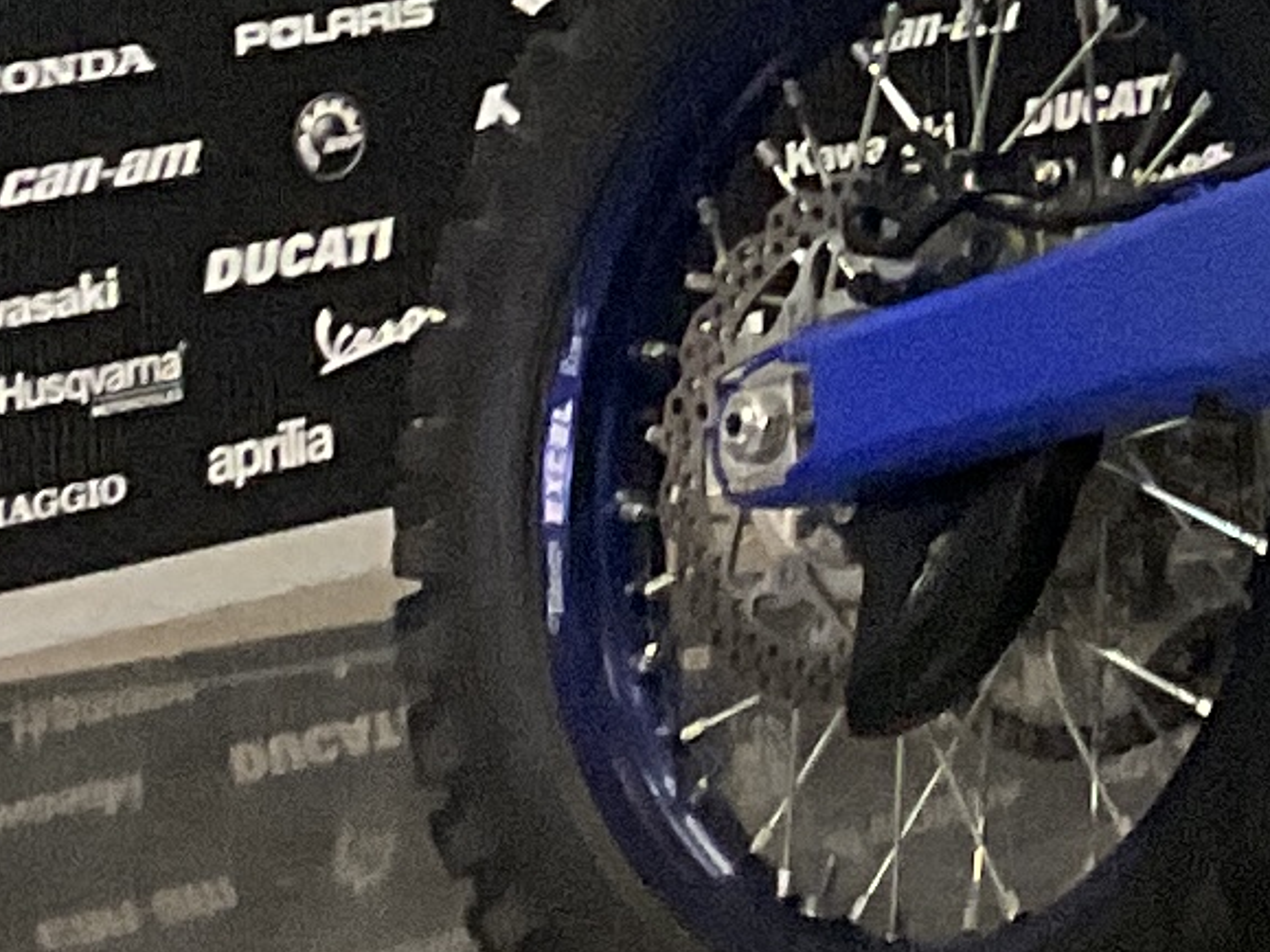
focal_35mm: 202
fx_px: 7409
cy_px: -972
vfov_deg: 7.1
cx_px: 1941
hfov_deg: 9.5
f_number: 1.8
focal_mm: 3
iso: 160
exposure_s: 1/60
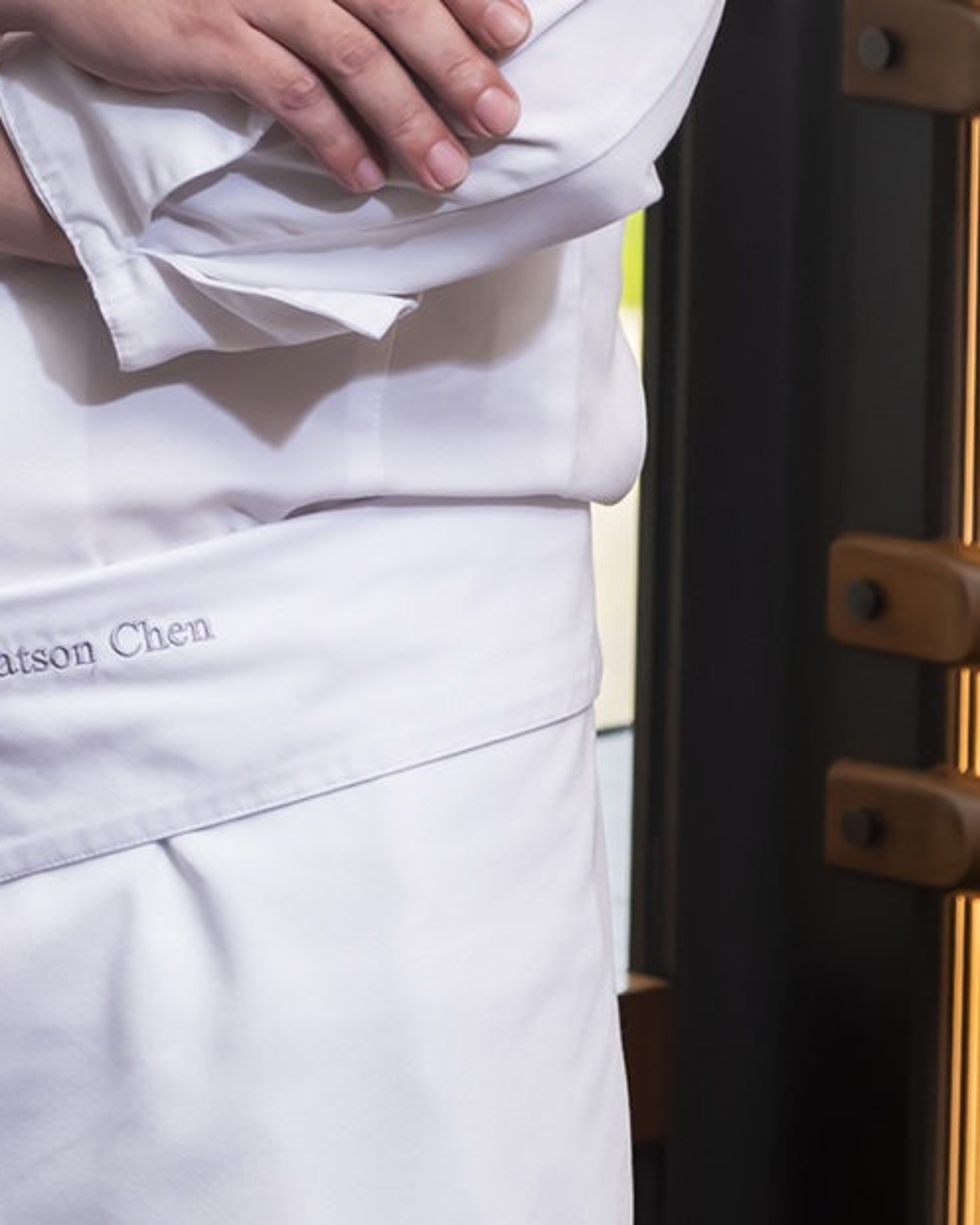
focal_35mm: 395
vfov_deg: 4.9
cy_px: -500
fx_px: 14321
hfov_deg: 3.9
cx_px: -714
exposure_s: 1/160
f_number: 5
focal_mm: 79
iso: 500
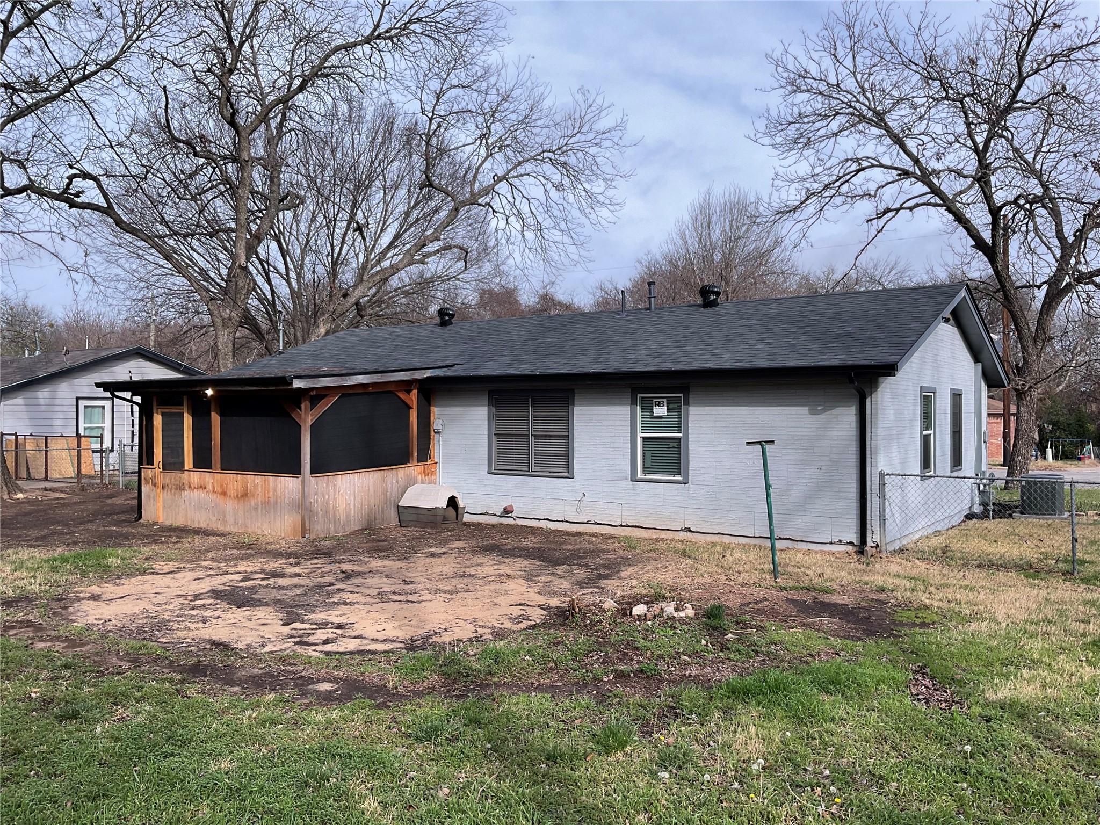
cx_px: 550
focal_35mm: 29
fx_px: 922
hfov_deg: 61.7
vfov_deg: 48.2
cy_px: 412
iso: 25
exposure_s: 1/333
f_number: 1.8
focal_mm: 3
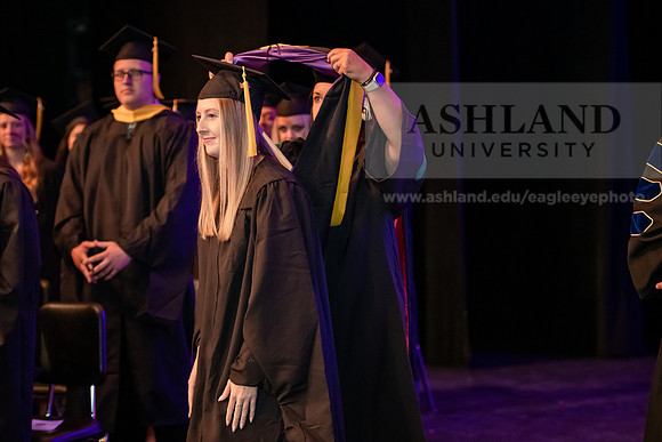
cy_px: 221
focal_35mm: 95
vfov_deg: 14.4
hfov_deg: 21.5
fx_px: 1747
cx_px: 331
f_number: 3.2
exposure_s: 1/200
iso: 3200
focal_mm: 95
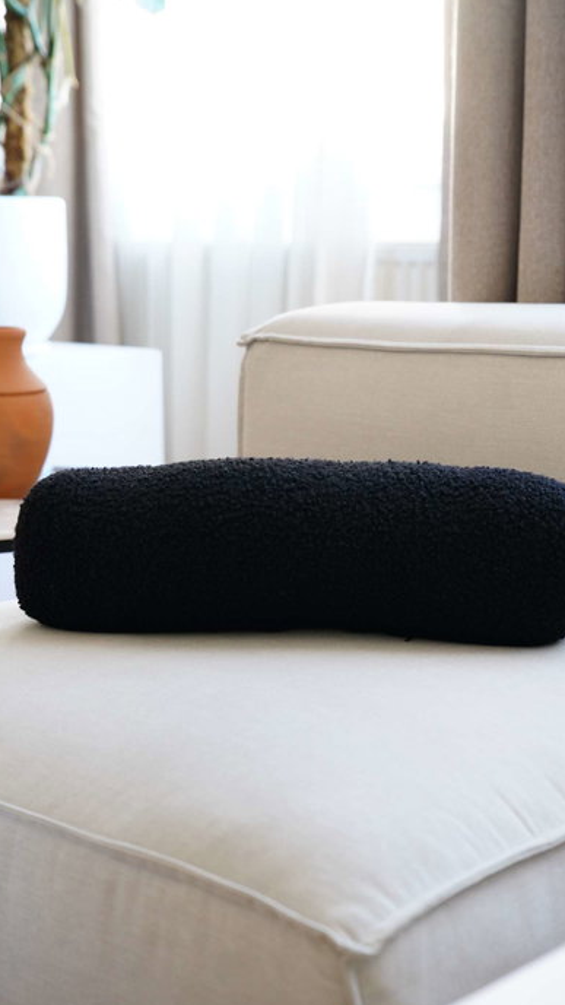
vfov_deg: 32.4
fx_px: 1731
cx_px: 301
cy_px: 508
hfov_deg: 18.5
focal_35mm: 65
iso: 2500
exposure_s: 1/100
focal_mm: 61
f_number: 4.5
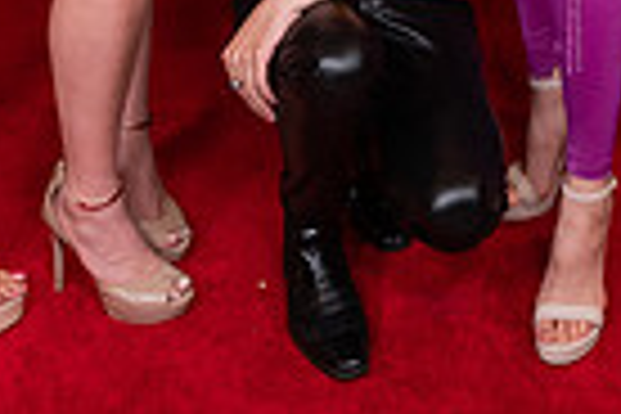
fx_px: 1949
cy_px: -434
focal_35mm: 113
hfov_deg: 17.9
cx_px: 520
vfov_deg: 11.0
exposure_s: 1/125
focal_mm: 24
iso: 800
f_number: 4
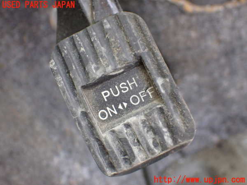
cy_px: 92
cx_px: 124
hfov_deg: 33.2
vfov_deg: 25.2
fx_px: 414
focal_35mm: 58
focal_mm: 10.35
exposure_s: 1/250
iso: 800
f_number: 3.5
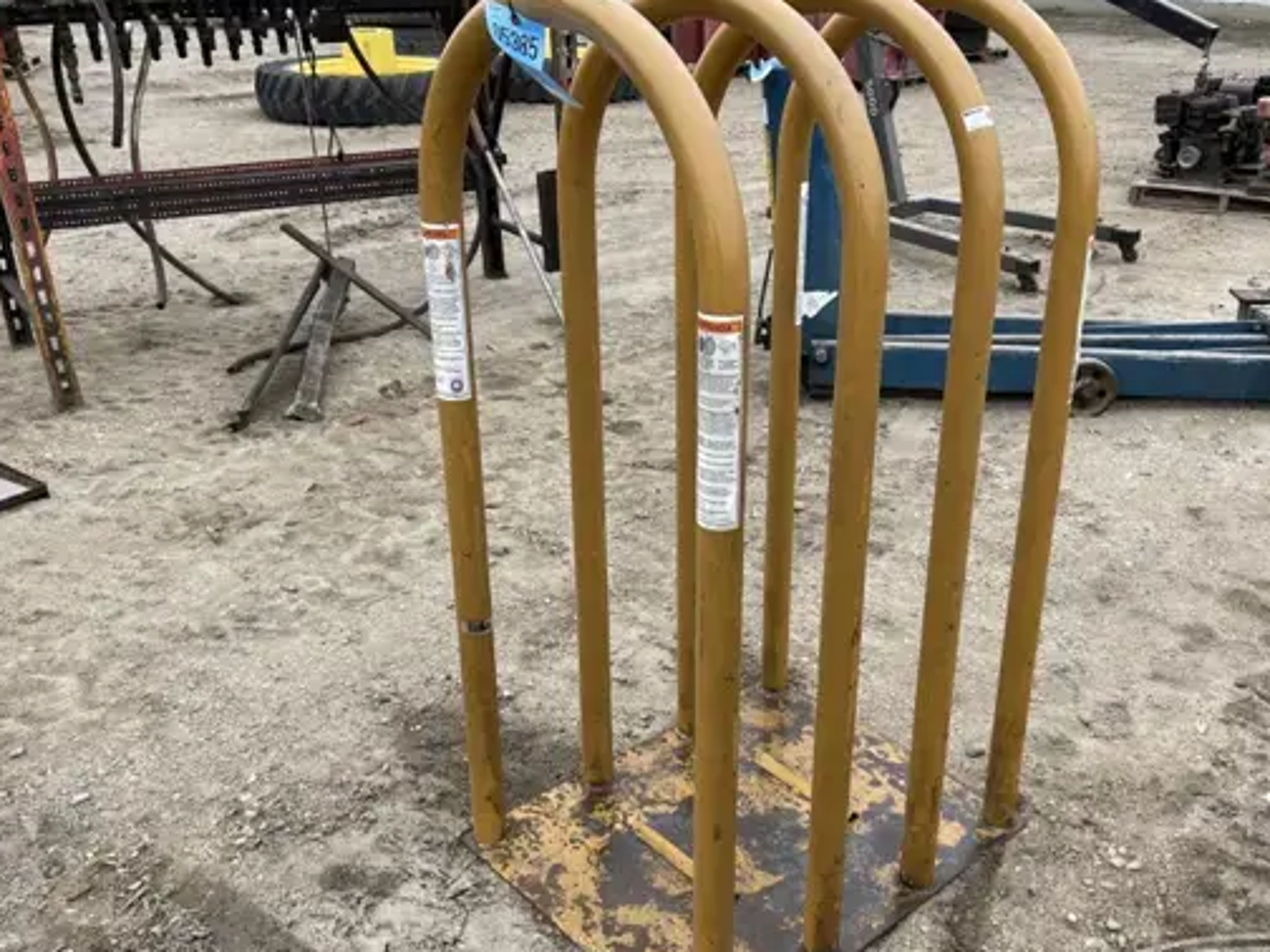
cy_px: 501
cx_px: 713
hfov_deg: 55.2
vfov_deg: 42.9
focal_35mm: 33
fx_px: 1211
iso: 32
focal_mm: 5.1
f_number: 1.6
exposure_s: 1/377
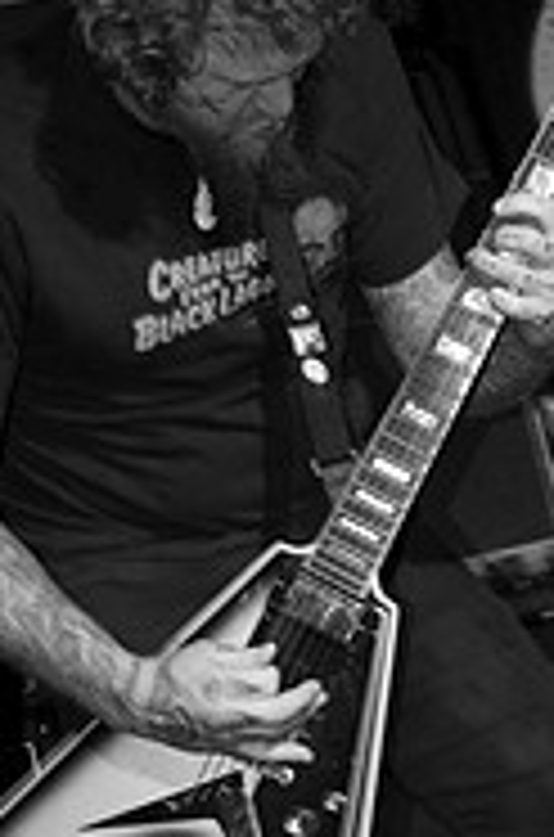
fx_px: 2953
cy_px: 693
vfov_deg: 16.0
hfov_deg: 10.7
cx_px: 484
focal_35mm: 127
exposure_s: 1/30
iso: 800
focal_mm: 35
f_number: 2.8
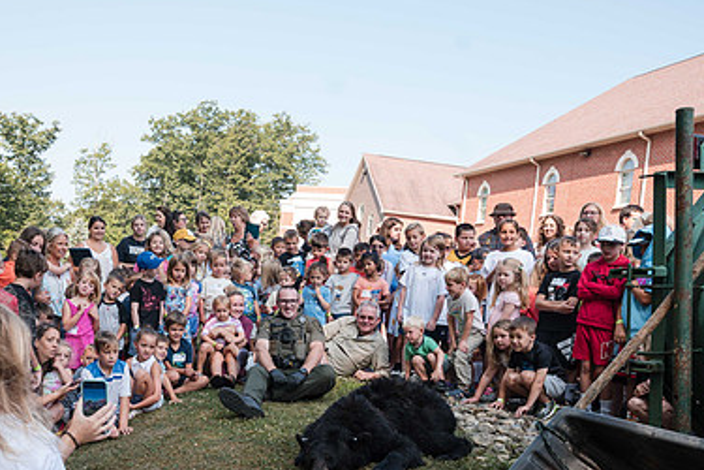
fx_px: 763
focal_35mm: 39
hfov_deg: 48.4
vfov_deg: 33.8
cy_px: 324
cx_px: 211
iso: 160
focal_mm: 23
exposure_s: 1/250
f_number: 5.6
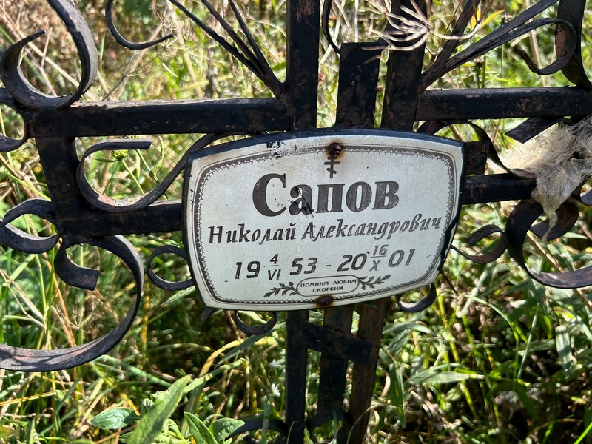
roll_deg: +7.8
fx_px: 445
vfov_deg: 53.1
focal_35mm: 26
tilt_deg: -34.4
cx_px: 296
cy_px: 222
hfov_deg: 67.3
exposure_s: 1/840
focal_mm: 5.7
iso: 50
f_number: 1.5
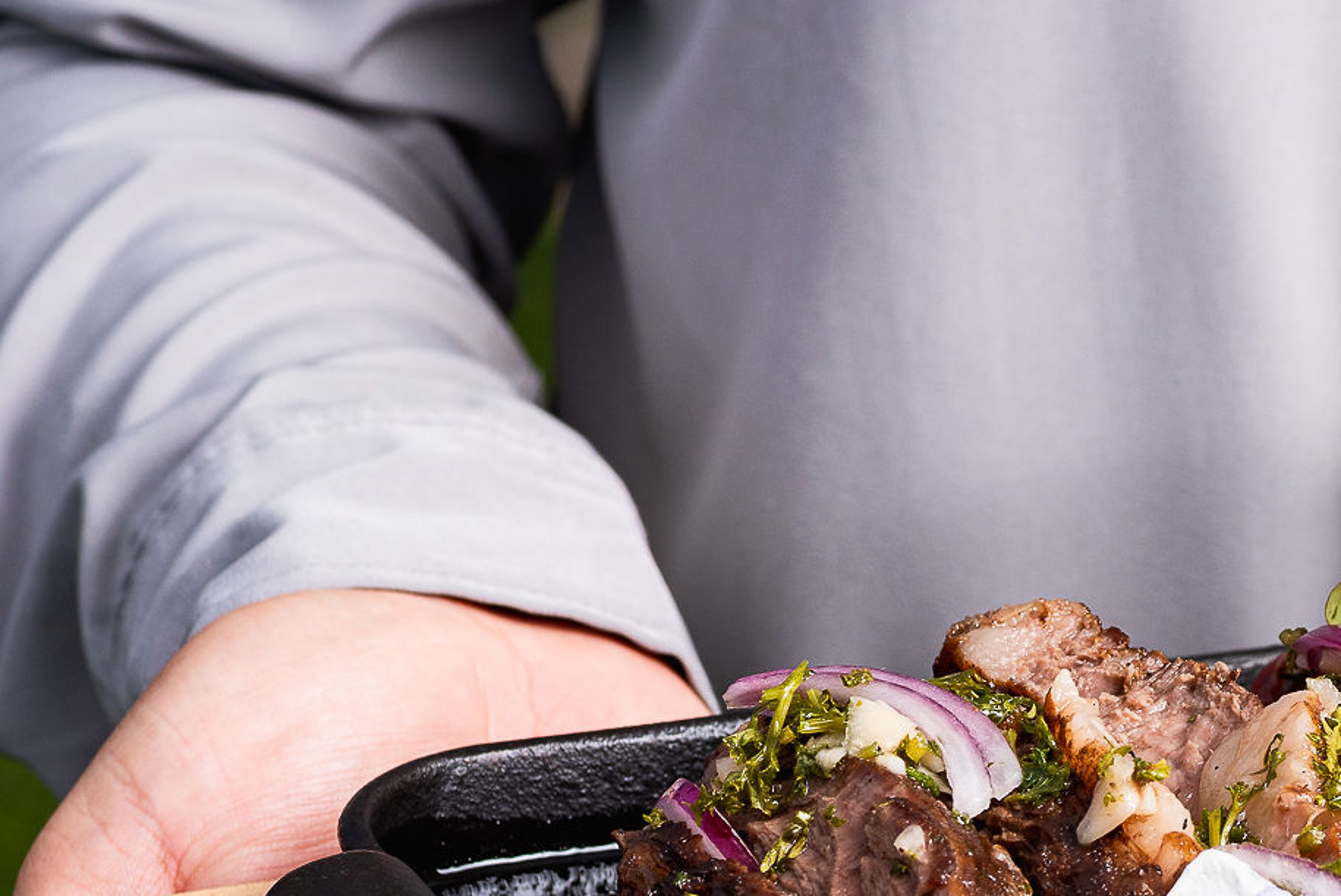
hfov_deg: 8.6
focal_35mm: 236
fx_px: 8795
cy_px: 644
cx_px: 1496
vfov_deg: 5.8
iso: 200
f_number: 11
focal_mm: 100
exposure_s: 1/160
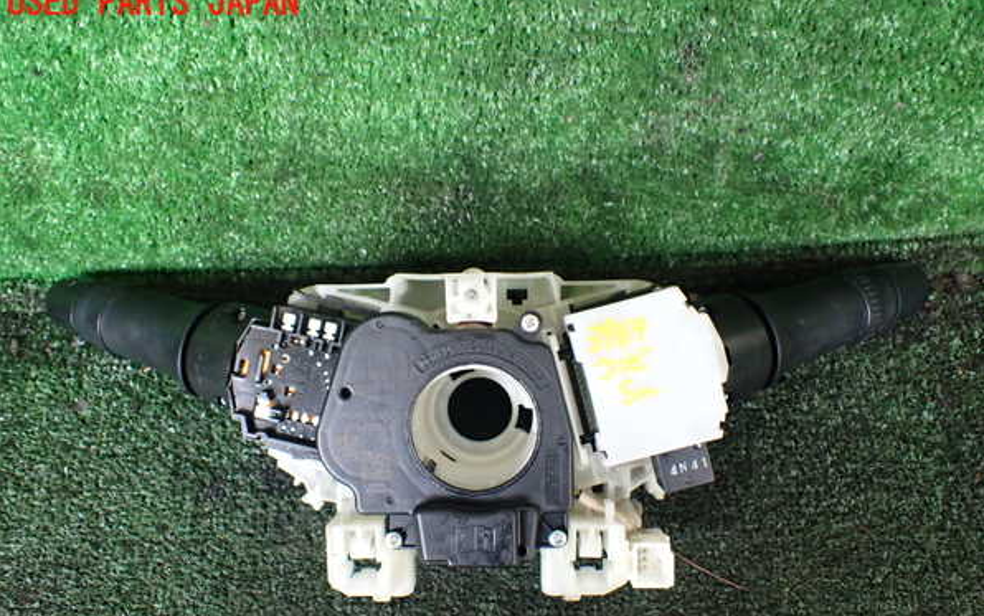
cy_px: 355
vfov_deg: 39.4
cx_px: 494
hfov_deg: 59.6
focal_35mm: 32
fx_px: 858
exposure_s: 1/125
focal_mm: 5.4
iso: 500
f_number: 2.3
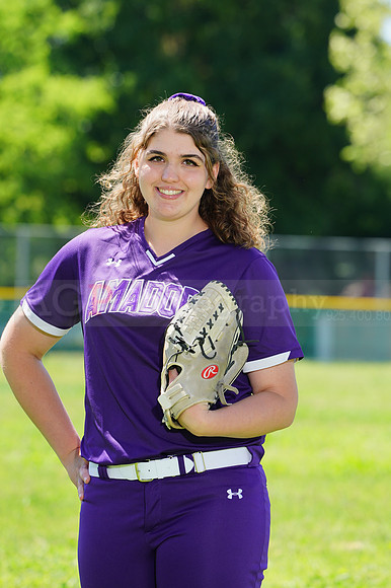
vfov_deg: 7.3
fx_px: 4599
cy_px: 294
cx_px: 196
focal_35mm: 282
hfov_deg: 4.9
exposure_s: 1/200
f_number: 9
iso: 200
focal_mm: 282
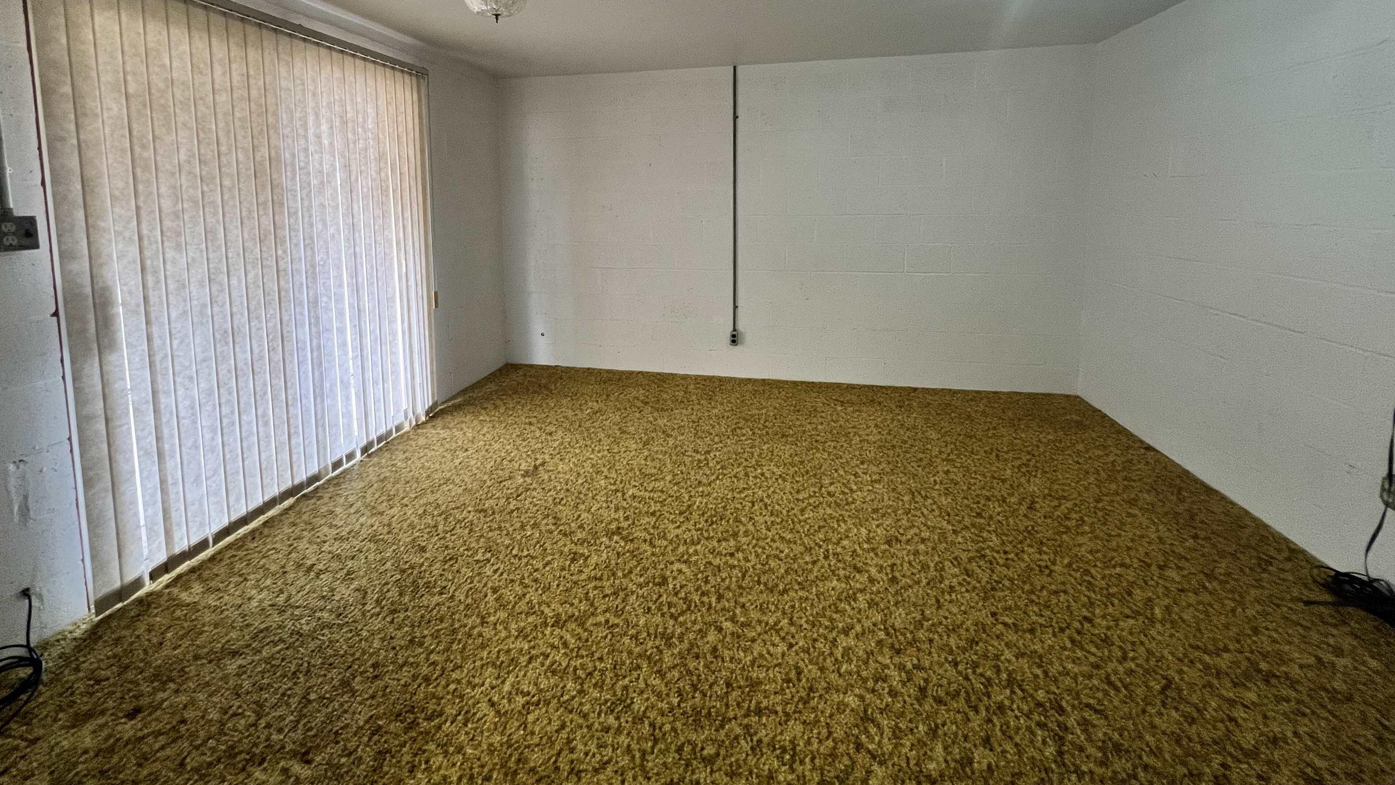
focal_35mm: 15
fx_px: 555
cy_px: 257
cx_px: 657
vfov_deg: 68.4
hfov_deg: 102.9
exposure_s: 1/60
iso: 320
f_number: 1.8
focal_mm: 1.57
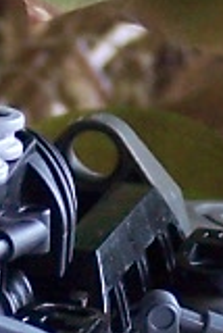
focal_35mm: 996
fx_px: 9234
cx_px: 65
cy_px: 753
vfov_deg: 2.1
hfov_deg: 1.4
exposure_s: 1/20
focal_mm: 21.2
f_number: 3.2
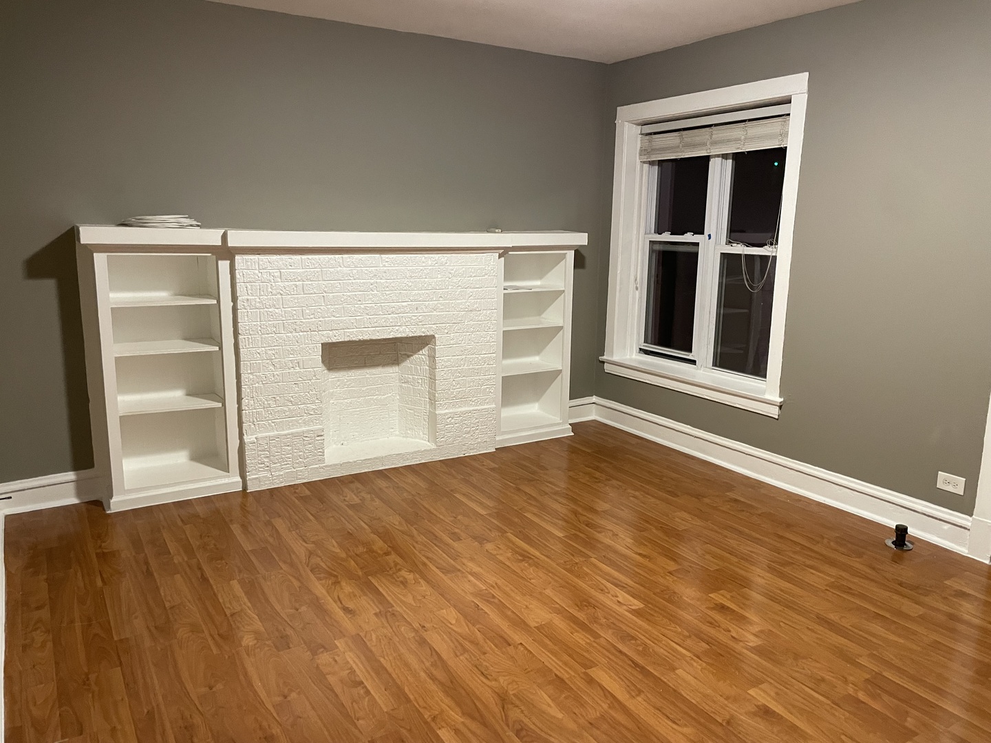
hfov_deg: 67.3
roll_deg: -0.9
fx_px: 744
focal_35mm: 26
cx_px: 496
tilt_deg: -10.3
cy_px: 372
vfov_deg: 53.1
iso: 400
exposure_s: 1/60
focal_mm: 4.2
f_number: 1.6
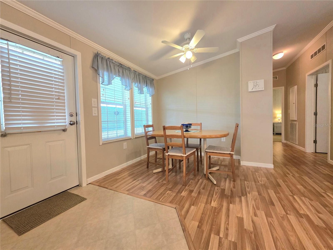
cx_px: 166
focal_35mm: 13
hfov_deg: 106.2
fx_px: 125
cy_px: 125
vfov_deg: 89.9
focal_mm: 2.2
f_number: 1.9
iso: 250
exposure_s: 1/120
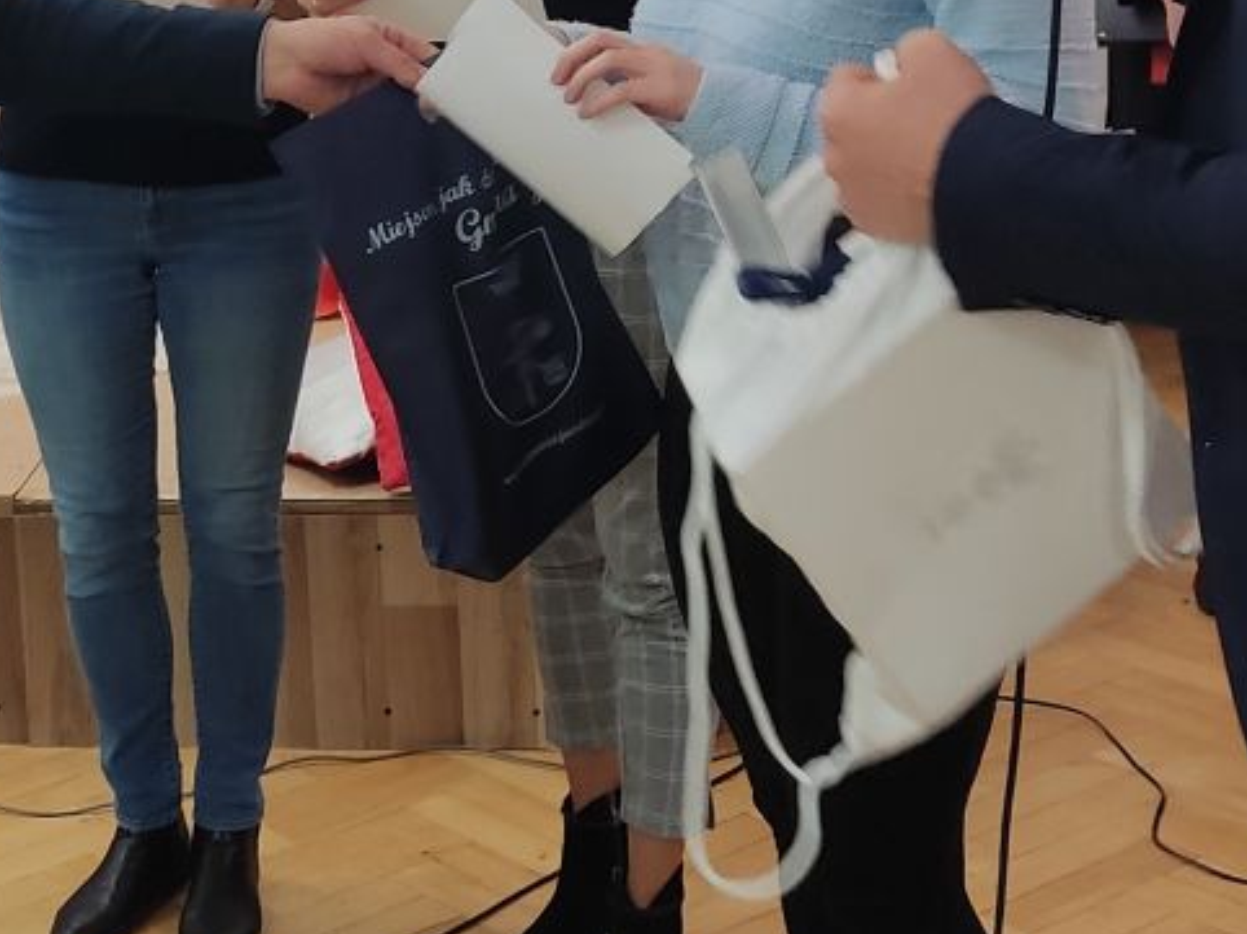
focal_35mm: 83
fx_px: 2988
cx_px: 212
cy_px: 119
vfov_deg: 17.5
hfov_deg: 23.2
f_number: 1.79
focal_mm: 4.71
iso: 148
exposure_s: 1/50
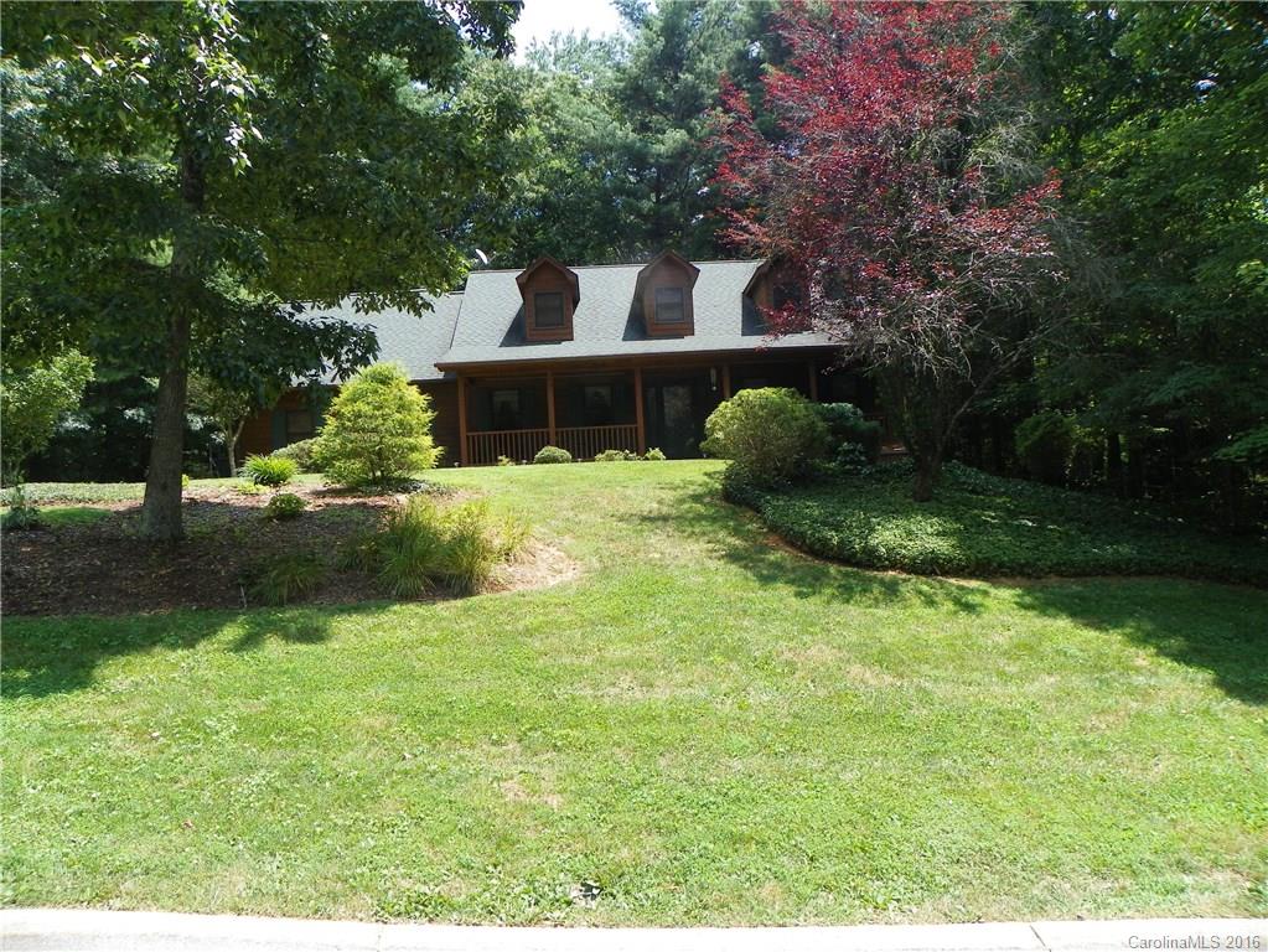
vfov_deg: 53.1
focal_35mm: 26
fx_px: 953
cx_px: 634
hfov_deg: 67.3
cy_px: 476
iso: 64
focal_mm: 4.6
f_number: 4
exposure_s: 1/160
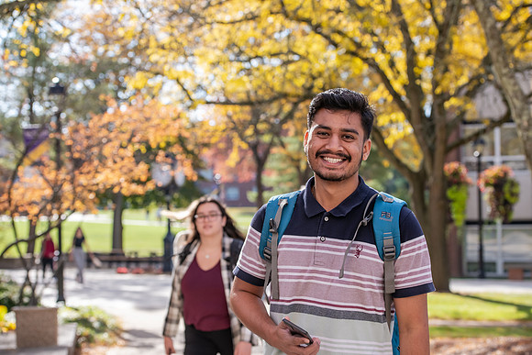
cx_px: 266
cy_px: 178
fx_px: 1182
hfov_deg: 25.4
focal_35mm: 80
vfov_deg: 17.1
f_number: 5.6
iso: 320
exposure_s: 1/500
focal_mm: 80
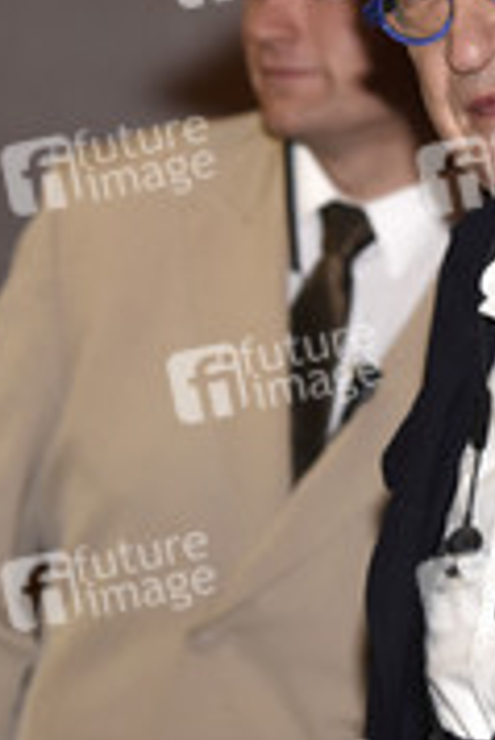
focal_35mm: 398
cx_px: 580
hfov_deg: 3.5
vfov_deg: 5.2
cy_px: 270
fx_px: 8198
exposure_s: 1/400
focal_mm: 105
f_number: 3.5
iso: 800
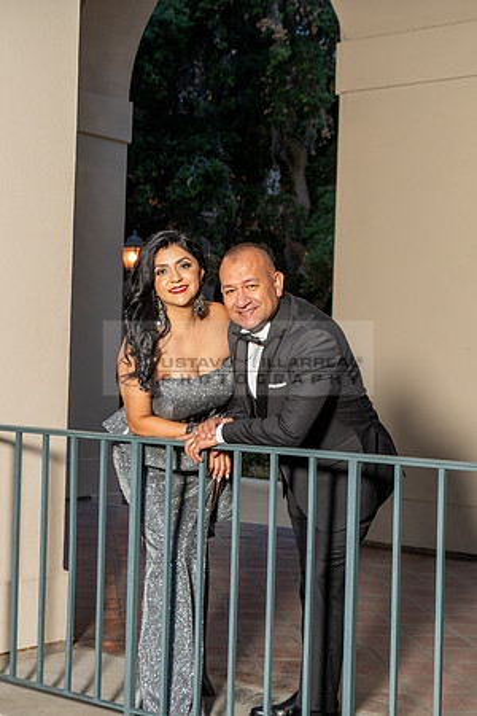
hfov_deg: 23.0
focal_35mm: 59
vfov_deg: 34.0
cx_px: 238
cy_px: 361
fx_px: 1171
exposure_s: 1/200
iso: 400
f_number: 4.5
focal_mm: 39
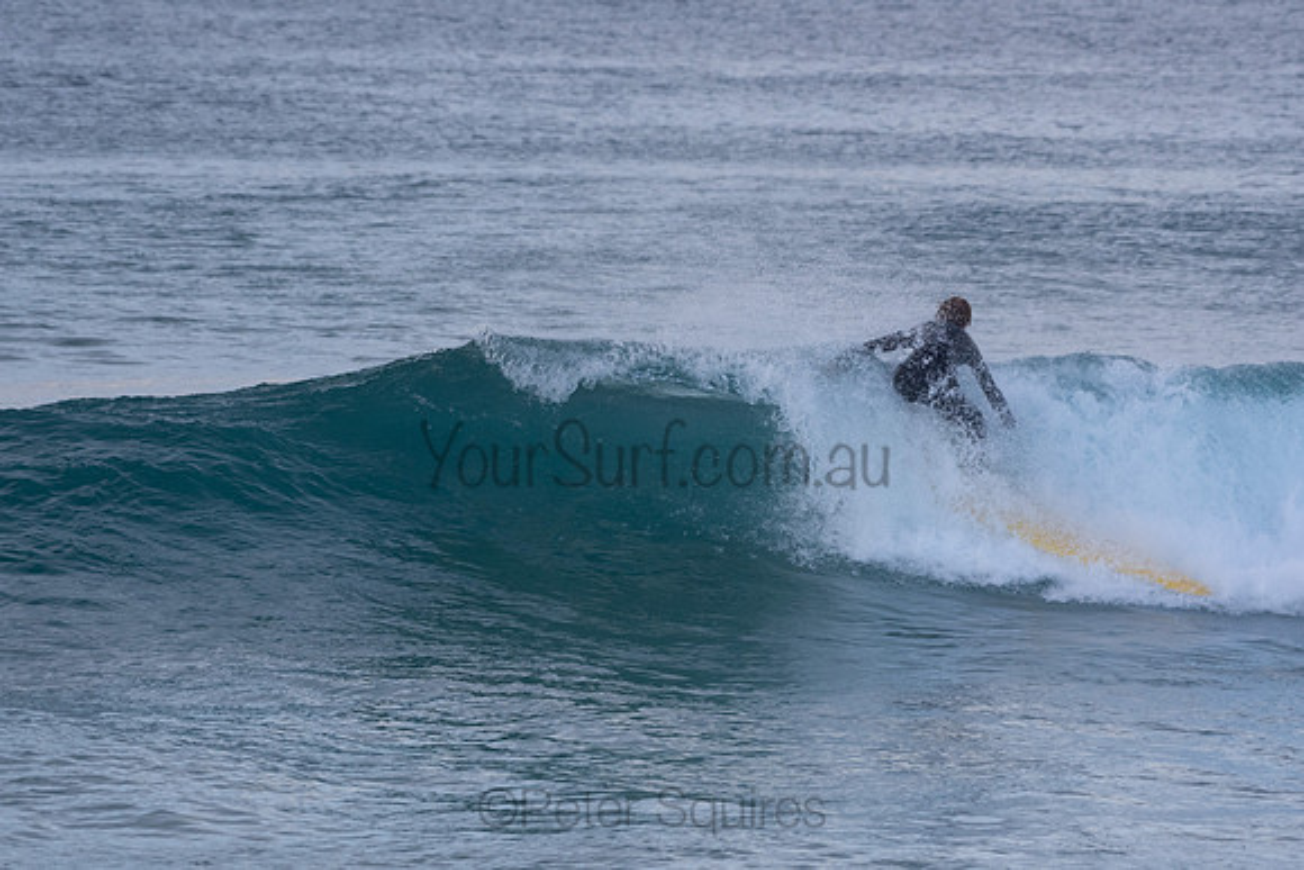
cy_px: 435
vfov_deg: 3.8
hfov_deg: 5.7
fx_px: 13042
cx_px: 652
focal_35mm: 360
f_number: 5.6
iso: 1000
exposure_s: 1/1250
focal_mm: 240
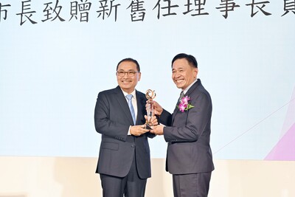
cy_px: 98
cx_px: 148
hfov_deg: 22.4
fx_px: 746
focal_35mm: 91
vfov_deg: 15.0
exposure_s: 1/125
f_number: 5
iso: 800
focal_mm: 91
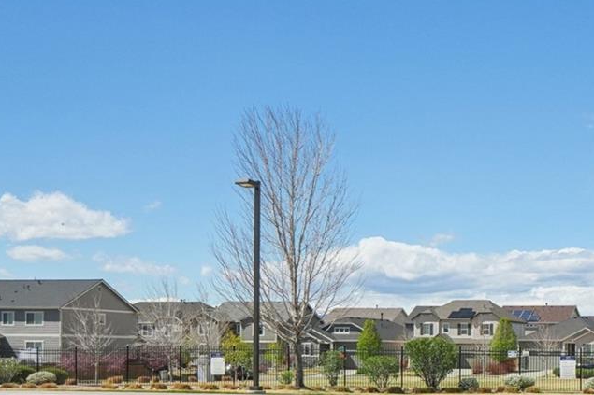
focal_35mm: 68
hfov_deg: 27.6
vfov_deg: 19.8
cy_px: 326
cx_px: 619
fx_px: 1122
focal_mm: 18
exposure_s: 1/1600
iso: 400
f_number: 8
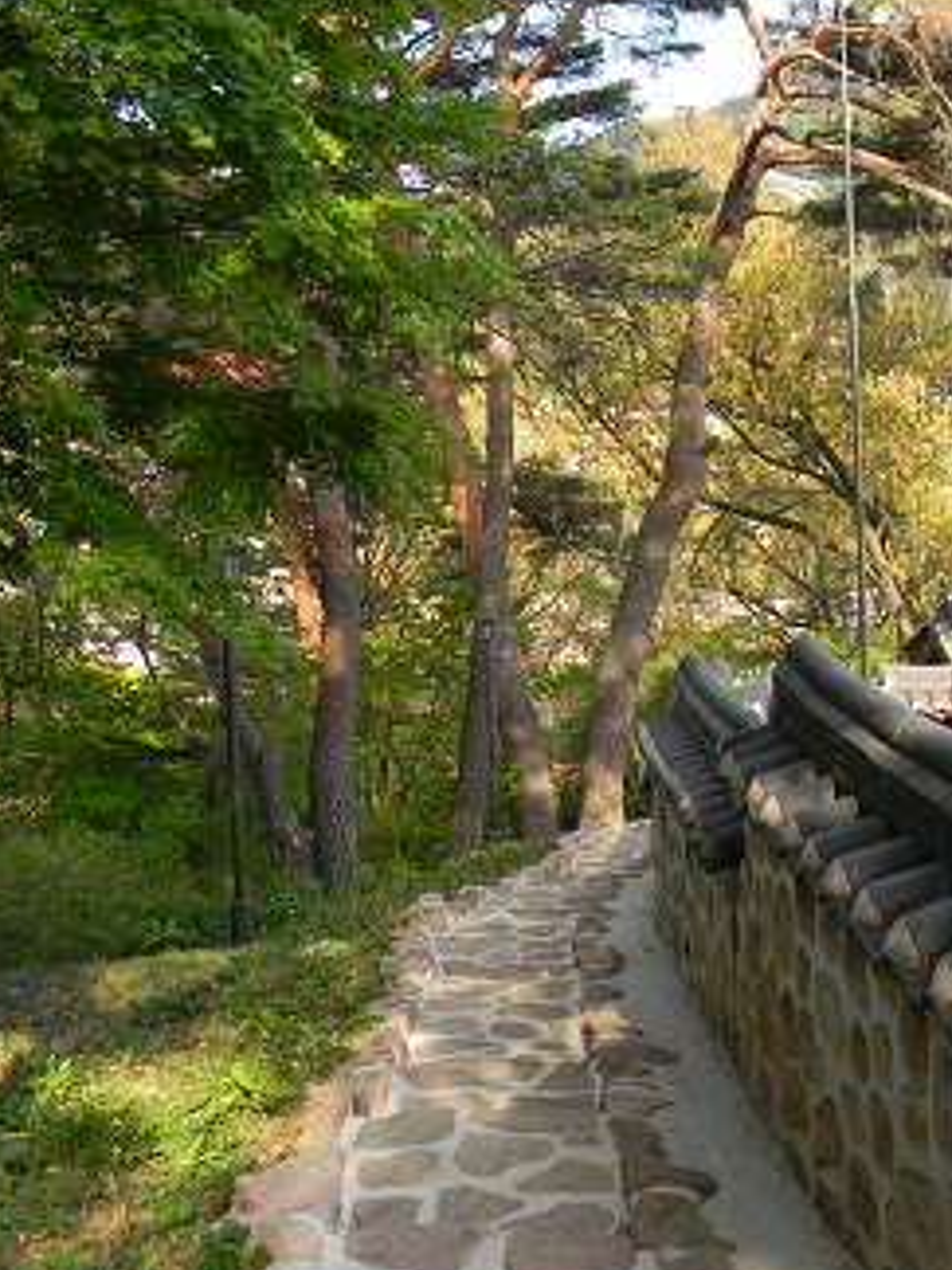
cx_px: 486
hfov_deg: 31.5
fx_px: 1687
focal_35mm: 46
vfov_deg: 40.4
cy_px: 366
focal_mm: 5
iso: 80
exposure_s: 1/174
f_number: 3.5
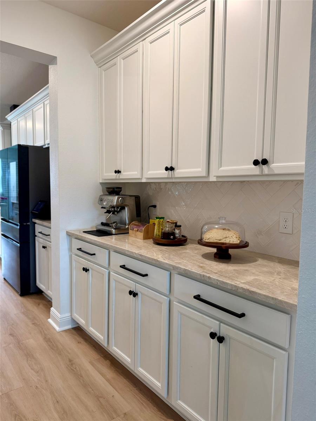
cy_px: 210
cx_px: 158
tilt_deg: -5.1
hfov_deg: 56.8
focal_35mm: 24
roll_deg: -0.7
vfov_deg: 71.6
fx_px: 292
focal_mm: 6.76
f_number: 1.78
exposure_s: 1/120
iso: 160
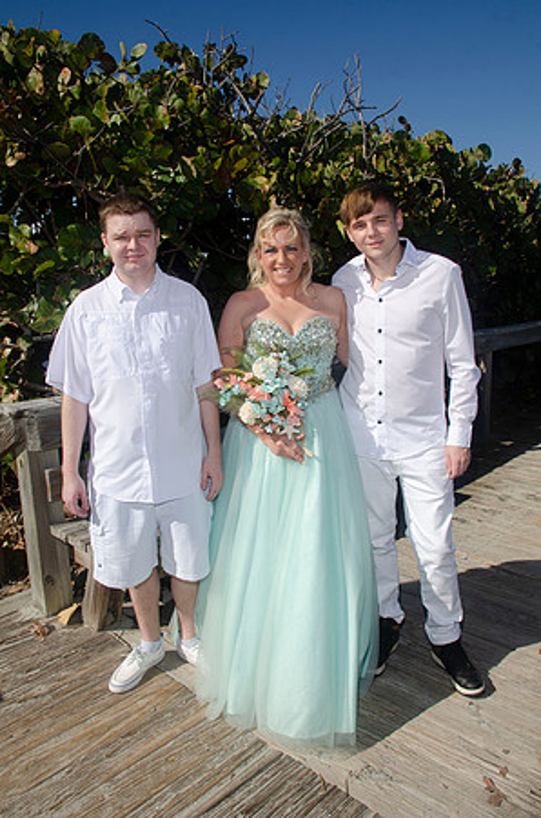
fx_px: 611
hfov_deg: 47.7
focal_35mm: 27
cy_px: 409
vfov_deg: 67.5
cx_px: 270
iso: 100
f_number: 10
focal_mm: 18
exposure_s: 1/250
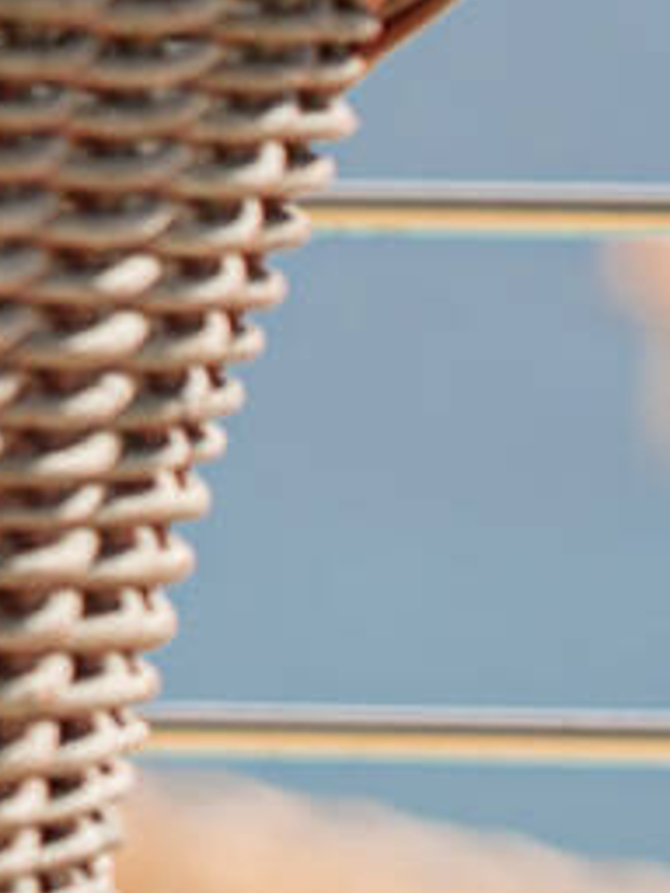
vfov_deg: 2.4
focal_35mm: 815
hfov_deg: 1.8
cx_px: -3423
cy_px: -305
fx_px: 21033
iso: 100
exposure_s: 1/4000
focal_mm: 85
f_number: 2.2
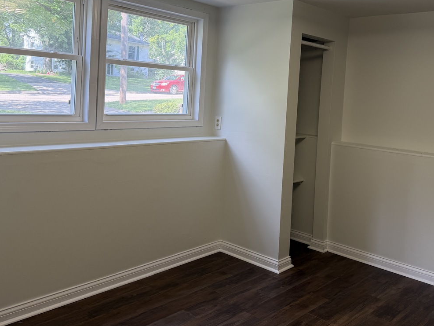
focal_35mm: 35
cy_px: 108
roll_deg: -2.8
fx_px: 439
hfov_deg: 52.5
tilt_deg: -1.7
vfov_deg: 40.2
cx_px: 238
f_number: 1.78
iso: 80
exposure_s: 1/189
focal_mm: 6.76
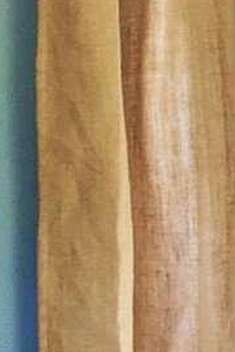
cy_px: 514
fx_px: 1611
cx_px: 953
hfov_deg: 6.6
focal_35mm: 165
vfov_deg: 11.9
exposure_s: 1/24
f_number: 1.73
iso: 49
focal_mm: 4.38
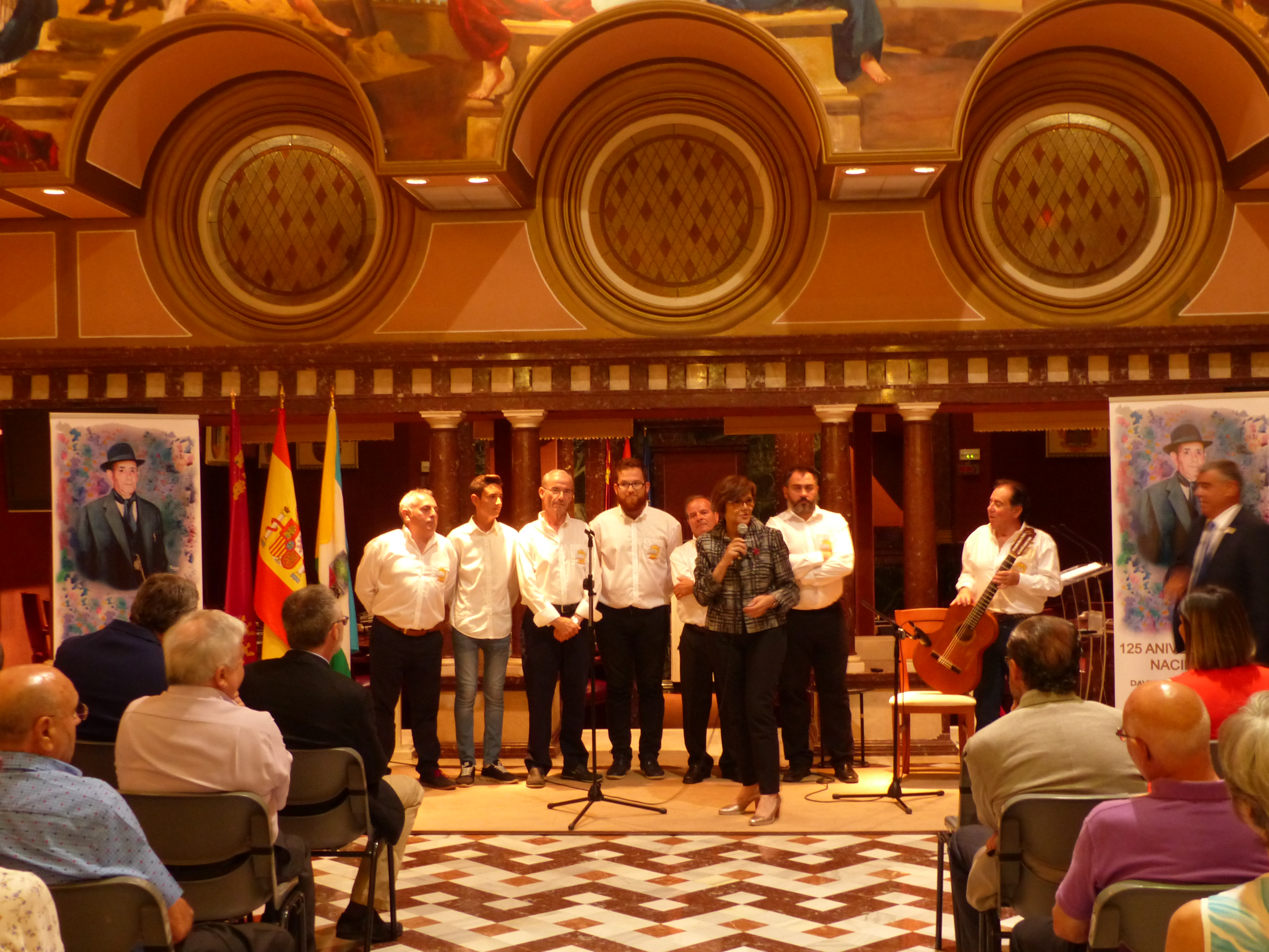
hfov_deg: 42.1
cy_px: 476
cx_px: 634
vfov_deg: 32.2
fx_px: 1650
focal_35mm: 45
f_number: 3.2
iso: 400
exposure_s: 1/8
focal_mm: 8.1
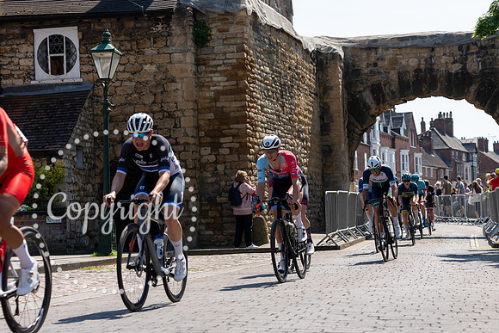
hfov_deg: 24.1
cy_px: 166
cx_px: 250
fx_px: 1167
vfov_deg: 16.2
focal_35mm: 84
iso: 160
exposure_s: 1/800
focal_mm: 75
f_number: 5
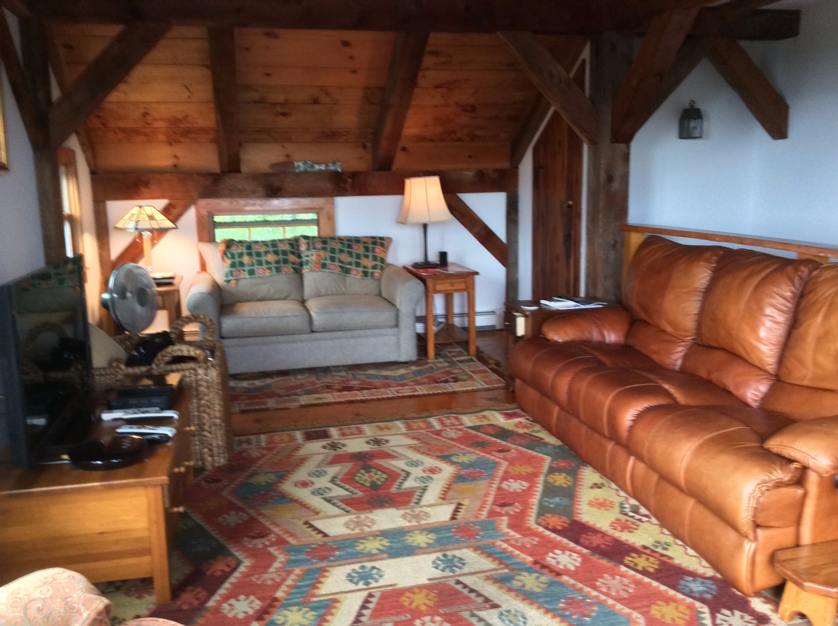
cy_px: 313
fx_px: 774
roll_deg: +4.4
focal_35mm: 32
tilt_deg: -7.9
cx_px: 419
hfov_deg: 56.9
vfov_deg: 44.1
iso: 100
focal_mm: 3.3
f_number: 2.4
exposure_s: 1/24
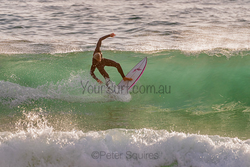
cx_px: 122
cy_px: 81
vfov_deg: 2.2
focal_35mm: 613
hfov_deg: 3.4
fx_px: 4257
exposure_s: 1/2000
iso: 200
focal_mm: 500
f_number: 5.6
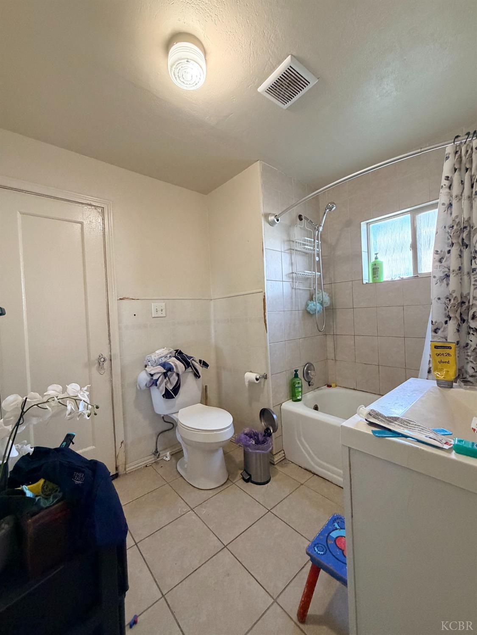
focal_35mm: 14
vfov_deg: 102.0
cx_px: 238
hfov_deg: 85.7
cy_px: 318
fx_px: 257
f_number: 2.2
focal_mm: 2.22
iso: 400
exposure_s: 1/60
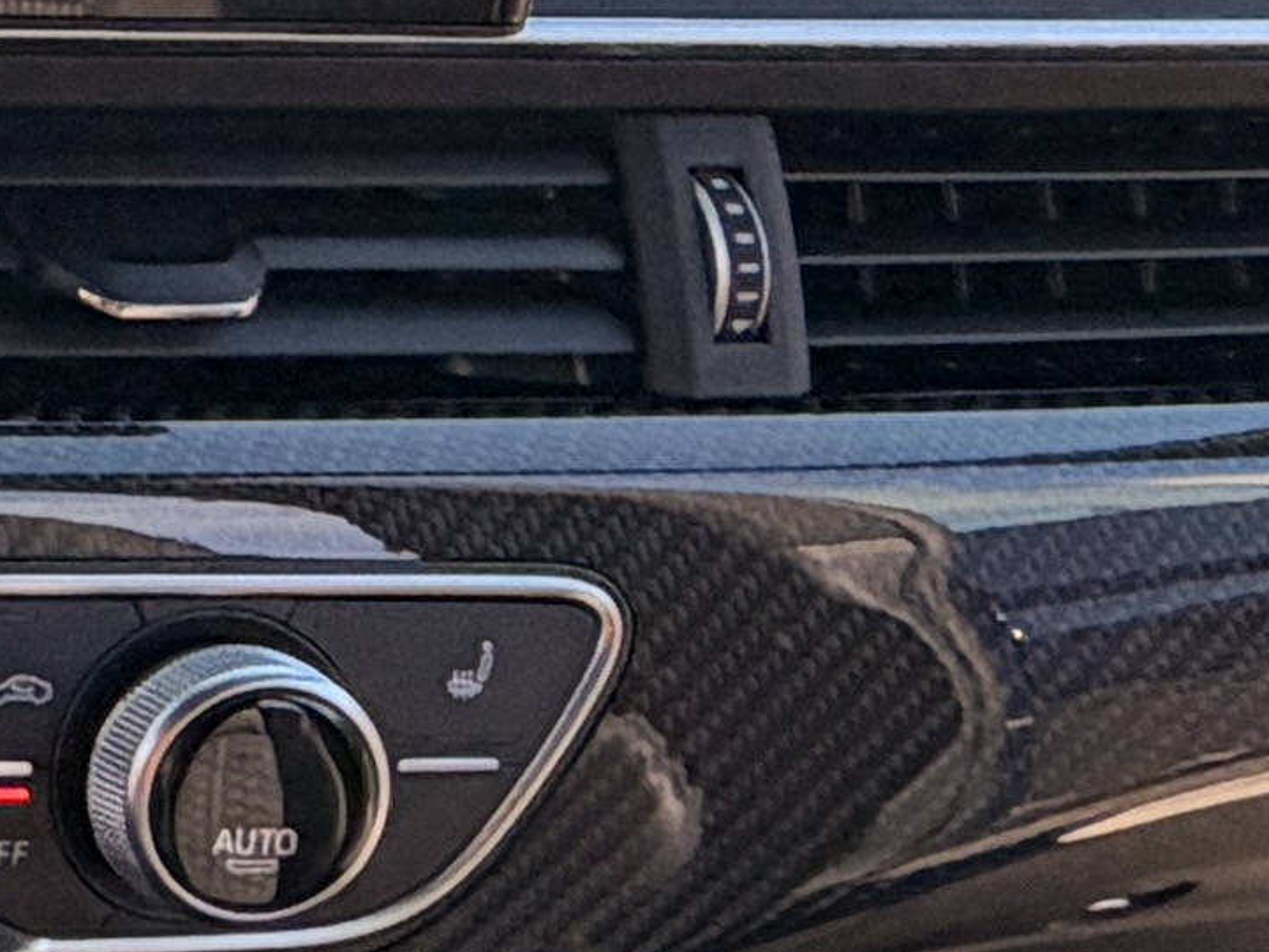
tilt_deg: -17.9
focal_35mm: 111
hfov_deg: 12.0
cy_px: -99
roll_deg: +0.0
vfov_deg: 13.1
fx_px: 4069
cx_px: -2223
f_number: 2.2
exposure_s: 1/238
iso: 40
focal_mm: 2.22
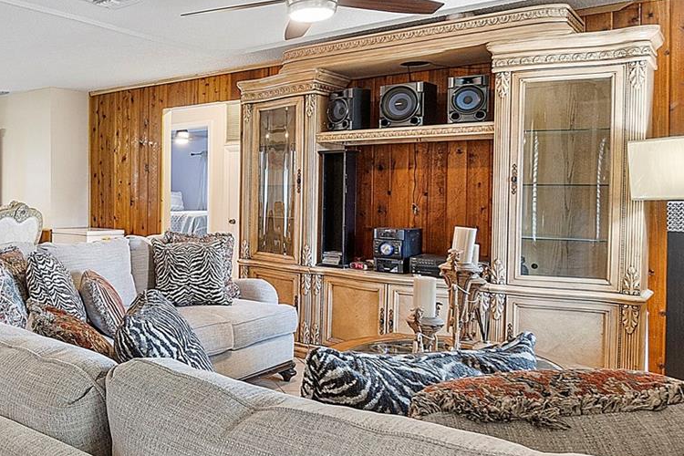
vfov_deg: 41.1
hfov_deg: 51.2
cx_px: 57
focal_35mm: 32
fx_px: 608
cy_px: 207
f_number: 8
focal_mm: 10
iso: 250
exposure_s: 1/1.67
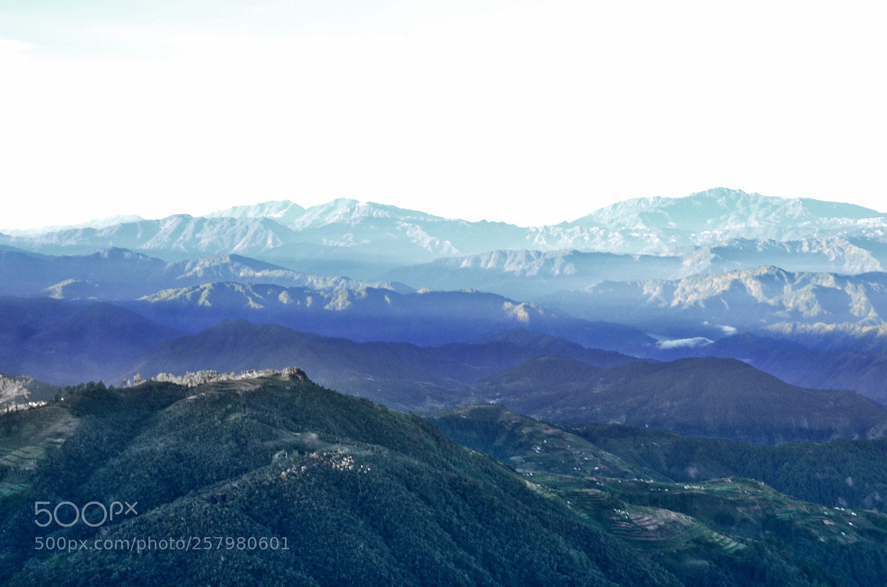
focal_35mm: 75
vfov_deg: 18.1
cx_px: 444
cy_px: 294
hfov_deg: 27.1
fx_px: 1844
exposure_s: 1/100
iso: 320
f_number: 8
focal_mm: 50
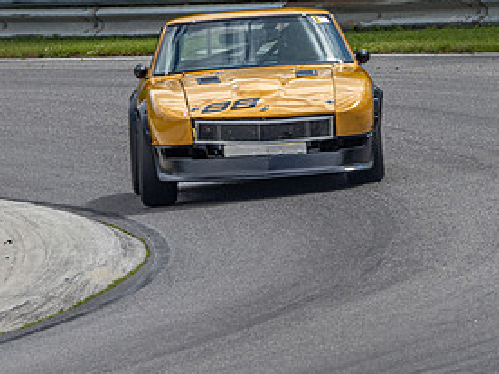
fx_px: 18178
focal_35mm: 1261
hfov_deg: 1.6
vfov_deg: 1.2
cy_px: 167
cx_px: 192
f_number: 8
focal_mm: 300
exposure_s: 1/250
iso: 64
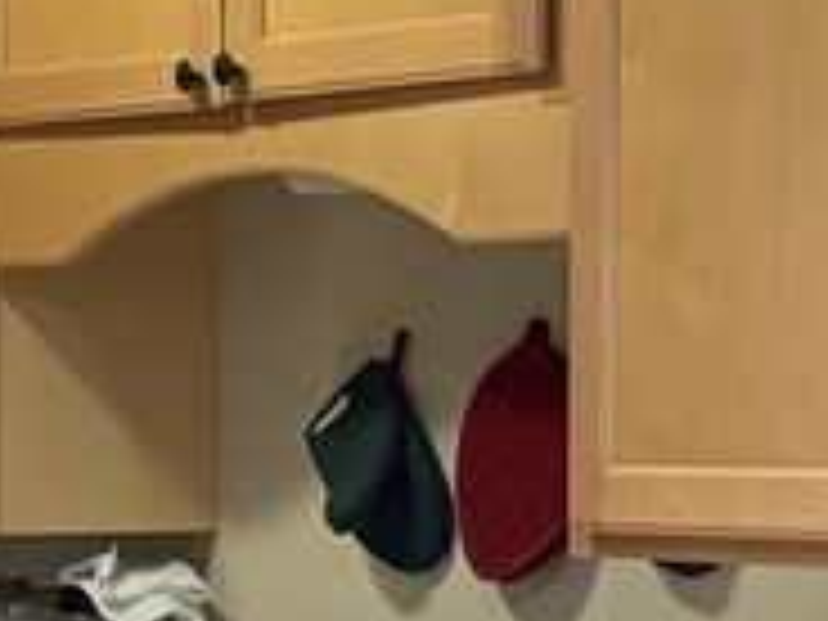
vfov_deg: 7.3
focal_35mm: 204
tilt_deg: -1.5
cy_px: 572
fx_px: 4880
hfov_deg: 9.6
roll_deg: +0.3
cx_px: 45
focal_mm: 5.96
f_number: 1.6
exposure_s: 1/60
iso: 320
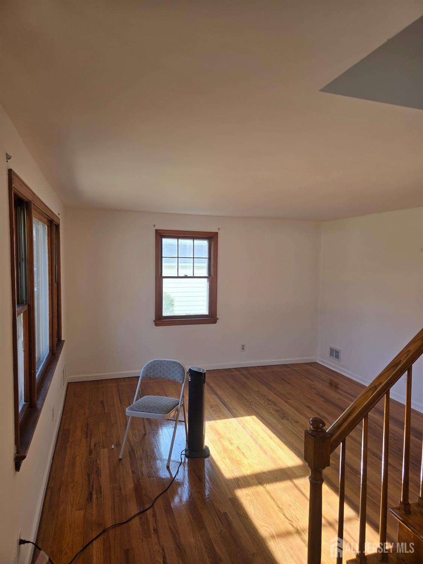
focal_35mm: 23
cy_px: 282
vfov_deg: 73.9
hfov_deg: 58.9
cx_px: 212
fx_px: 375
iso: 20
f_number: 1.7
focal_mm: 6.3
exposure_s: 1/180
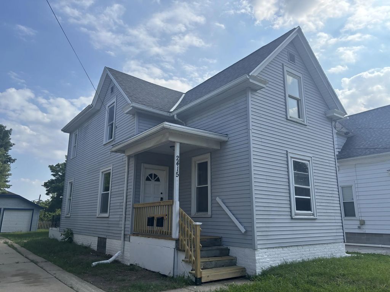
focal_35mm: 26
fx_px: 293
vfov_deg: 53.1
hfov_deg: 67.3
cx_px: 195
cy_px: 146
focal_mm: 5.96
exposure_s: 1/3534
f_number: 1.6
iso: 50
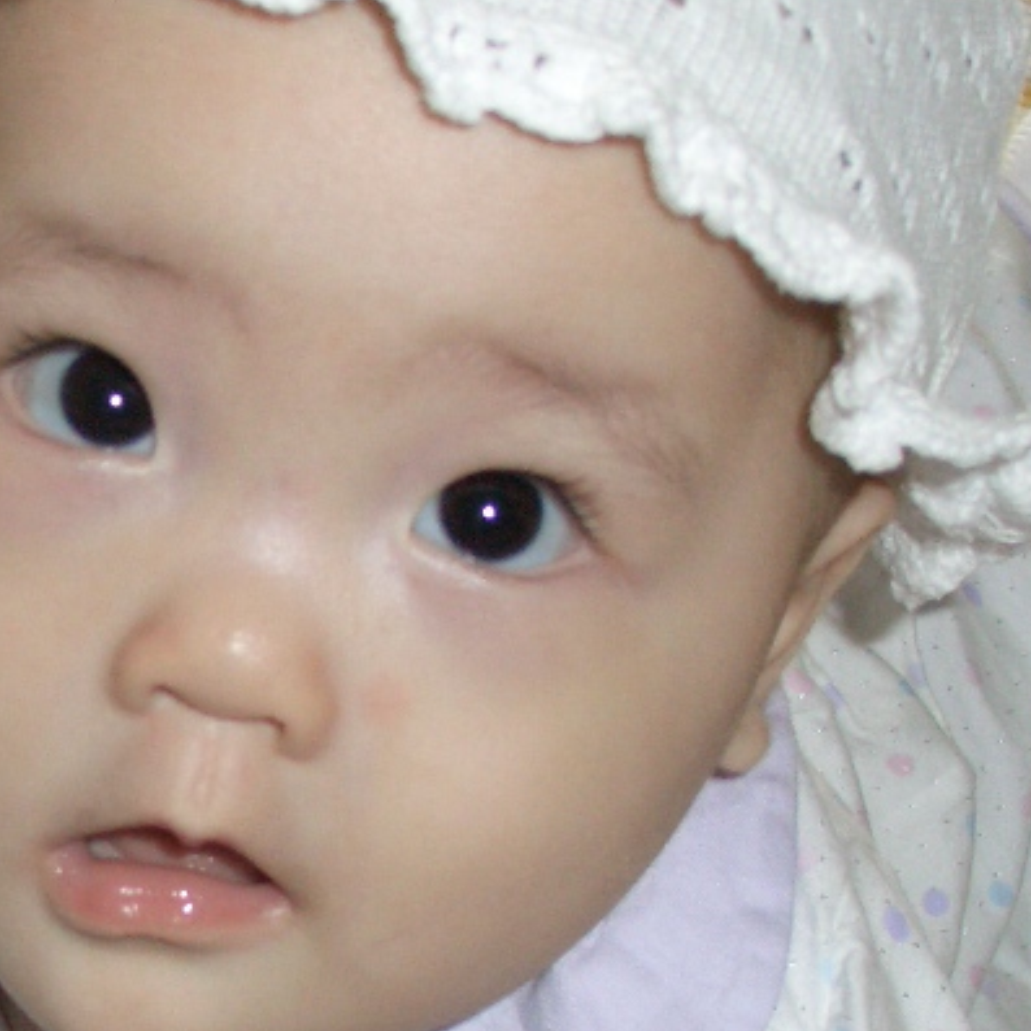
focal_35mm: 94
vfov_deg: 18.4
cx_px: -62
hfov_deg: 17.9
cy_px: 740
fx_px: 3167
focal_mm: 7.1
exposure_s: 1/60
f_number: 2.8
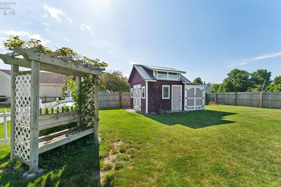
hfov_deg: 104.3
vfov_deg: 81.2
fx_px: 109
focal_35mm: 14
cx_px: 140
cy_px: 94
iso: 640
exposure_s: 1/1250
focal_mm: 14
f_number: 8
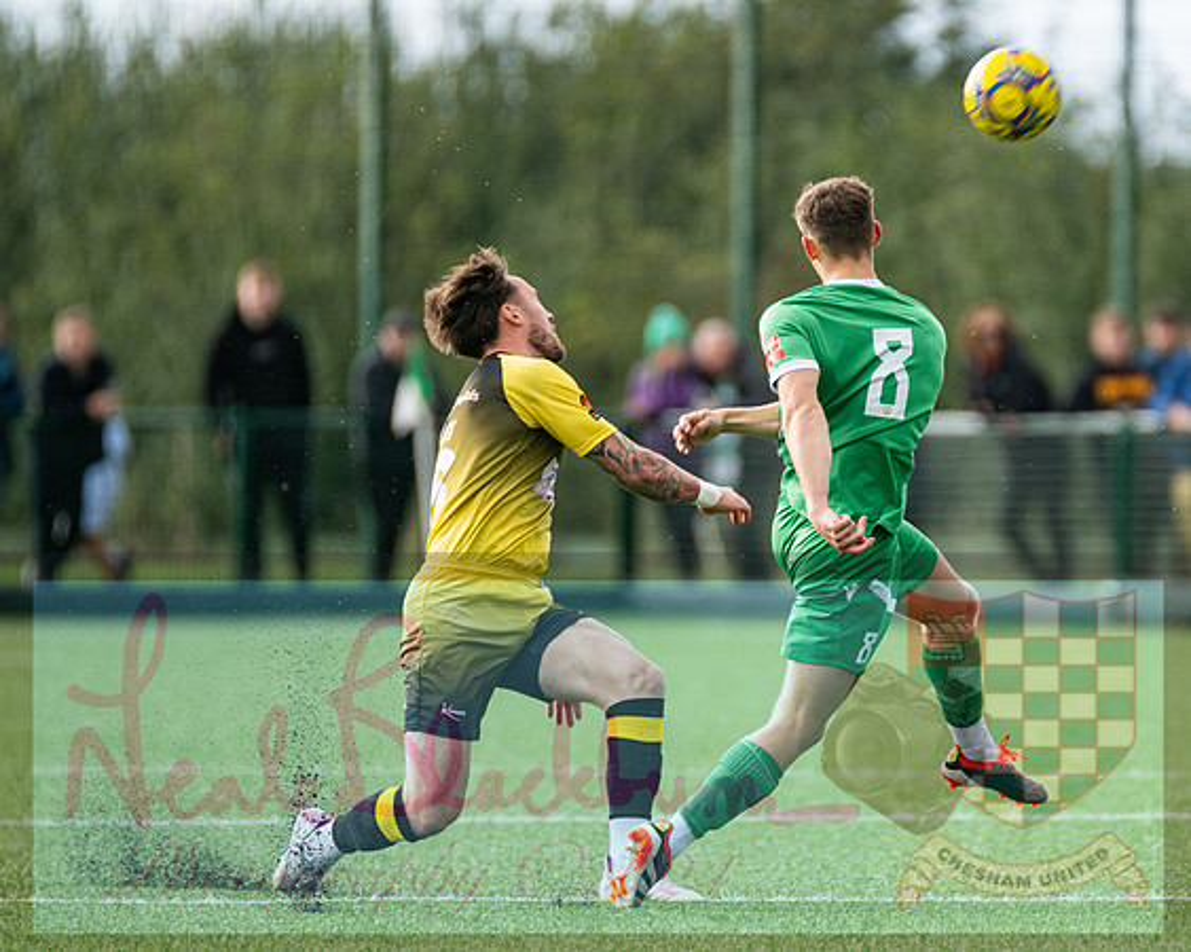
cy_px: 500
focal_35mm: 667
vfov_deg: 2.3
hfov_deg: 2.9
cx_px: 834
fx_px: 23493
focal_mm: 420
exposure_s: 1/640
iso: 400
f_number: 4
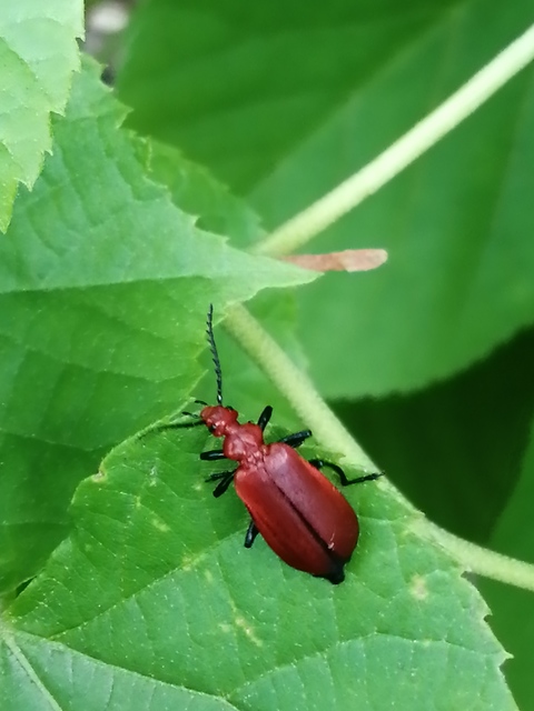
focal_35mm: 104
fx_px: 2139
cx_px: 267
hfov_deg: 14.2
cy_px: 356
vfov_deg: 18.9
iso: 100
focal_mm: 3.46
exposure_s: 1/50
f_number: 1.8
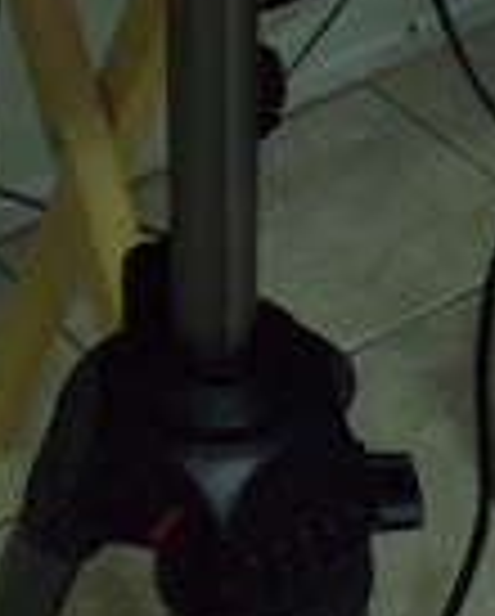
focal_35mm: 124
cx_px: 22
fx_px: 2266
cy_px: -360
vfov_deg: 14.3
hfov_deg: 12.3
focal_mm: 4.1
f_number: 3.3
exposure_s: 1/25
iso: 320
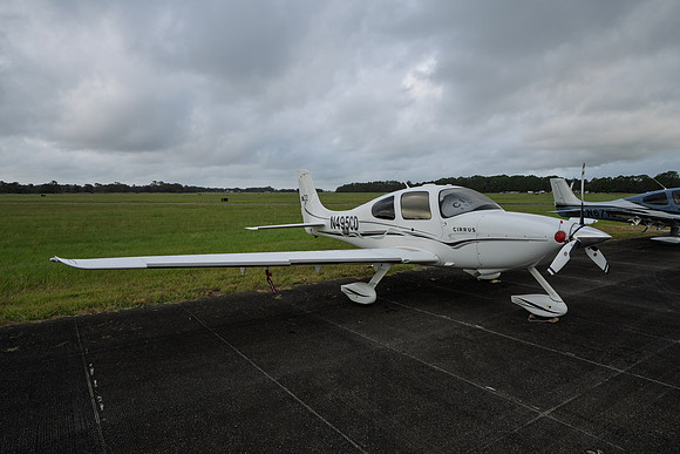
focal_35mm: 22
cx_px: 340
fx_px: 416
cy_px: 227
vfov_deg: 57.3
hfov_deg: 78.6
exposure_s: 1/500
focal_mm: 22
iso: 1600
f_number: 9
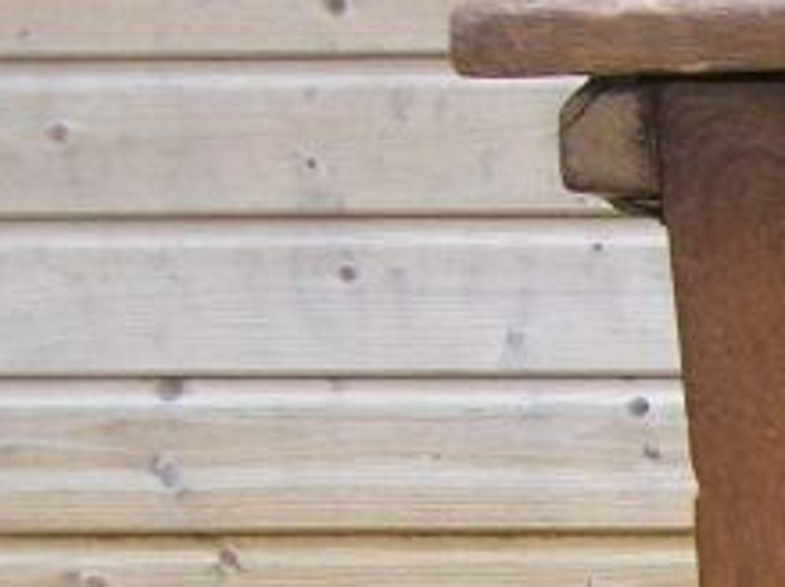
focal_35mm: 187
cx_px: 2133
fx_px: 4238
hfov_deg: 9.1
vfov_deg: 7.8
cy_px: 941
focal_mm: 5.7
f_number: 2.9
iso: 80
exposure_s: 1/160
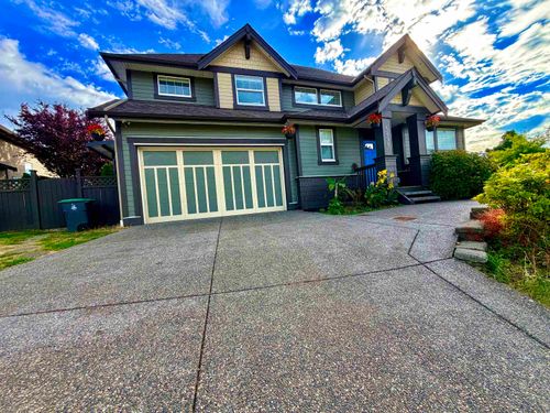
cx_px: 275
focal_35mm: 14
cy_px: 206
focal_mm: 2.22
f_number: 2.2
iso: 64
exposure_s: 1/445
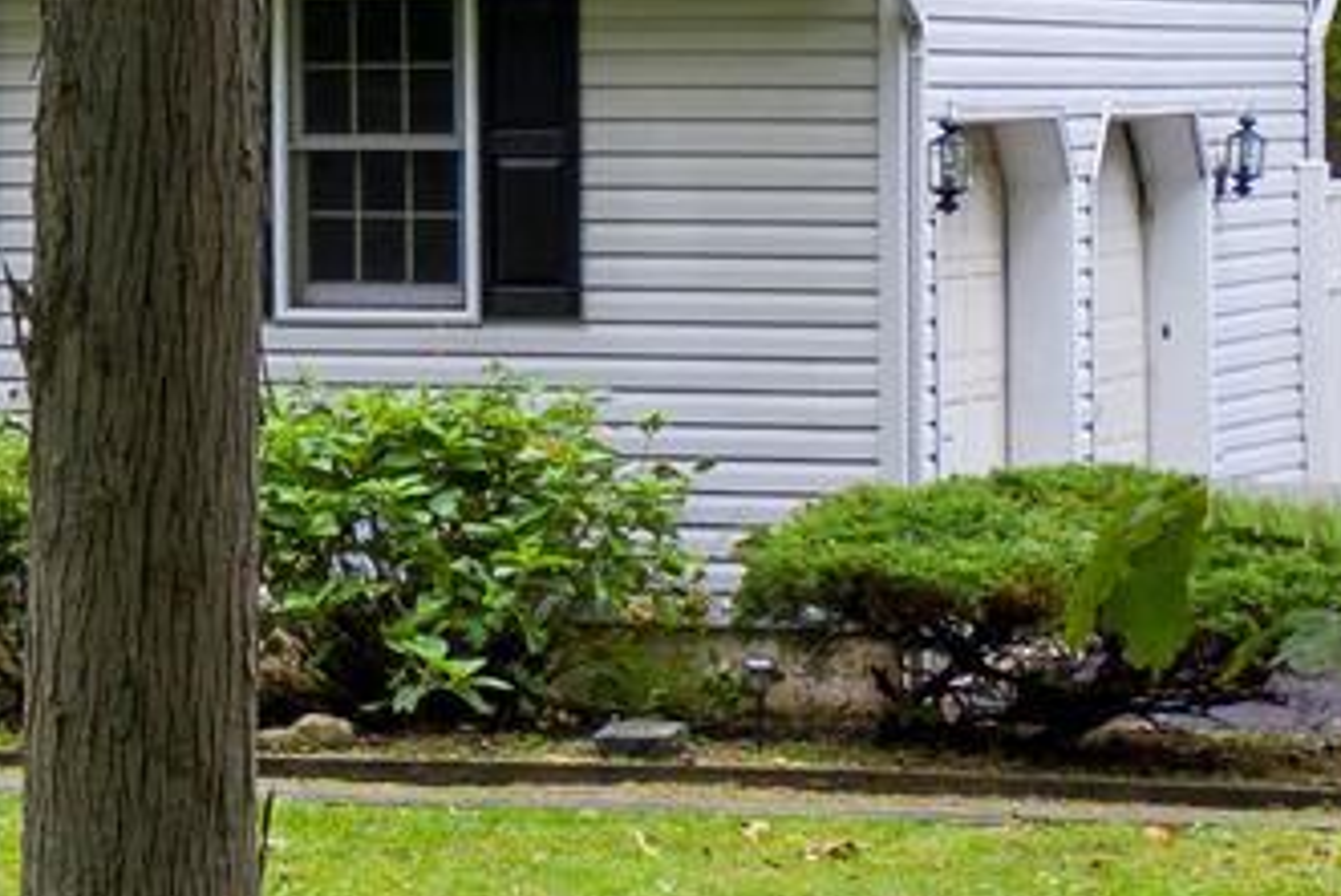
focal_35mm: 173
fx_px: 6447
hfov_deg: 10.9
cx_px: -1268
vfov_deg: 7.8
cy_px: -330
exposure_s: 1/50
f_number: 3.2
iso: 100
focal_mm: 10.26
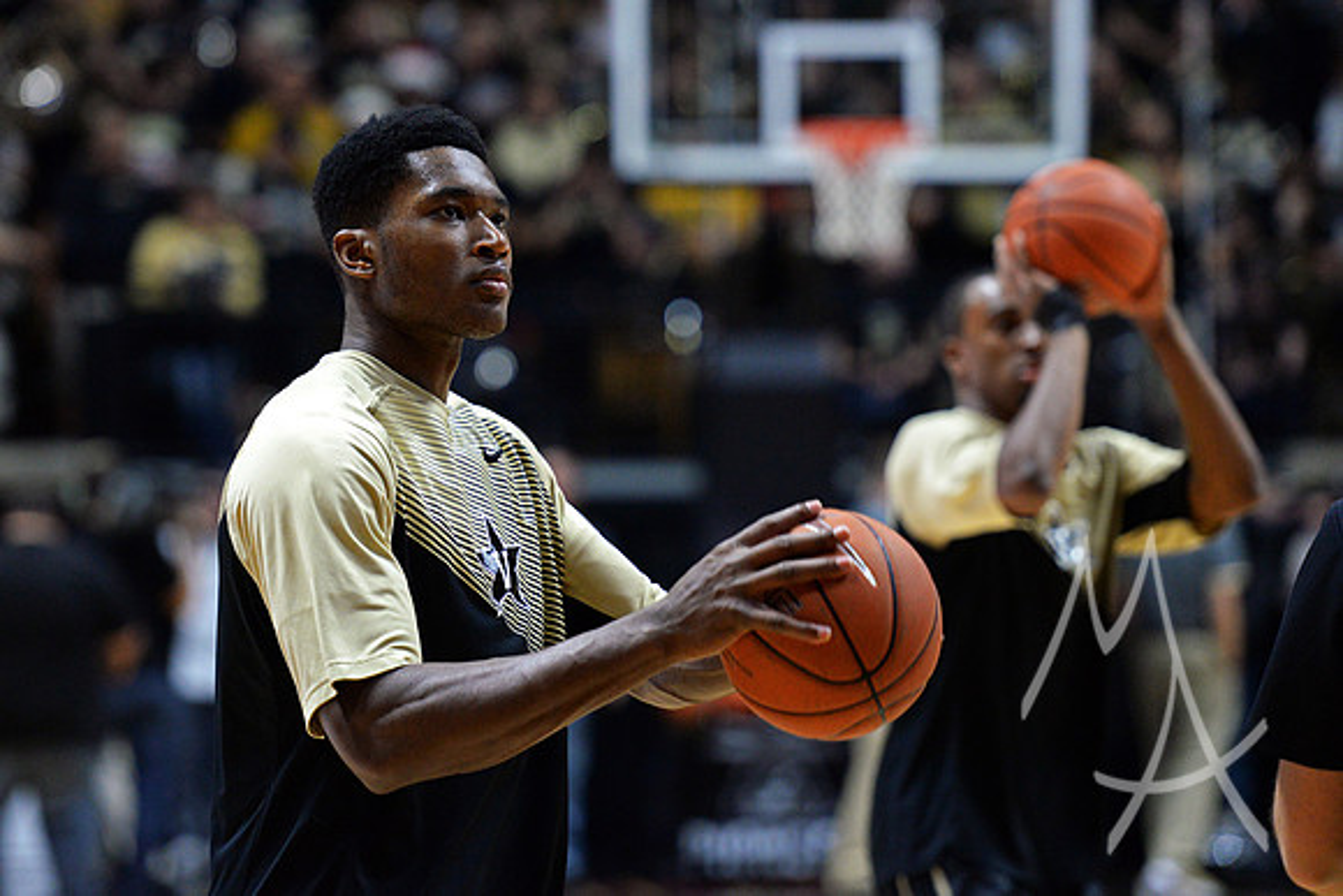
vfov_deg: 8.1
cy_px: 448
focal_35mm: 170
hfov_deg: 12.1
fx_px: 6343
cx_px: 672
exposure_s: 1/1250
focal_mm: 170
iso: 4000
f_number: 3.2
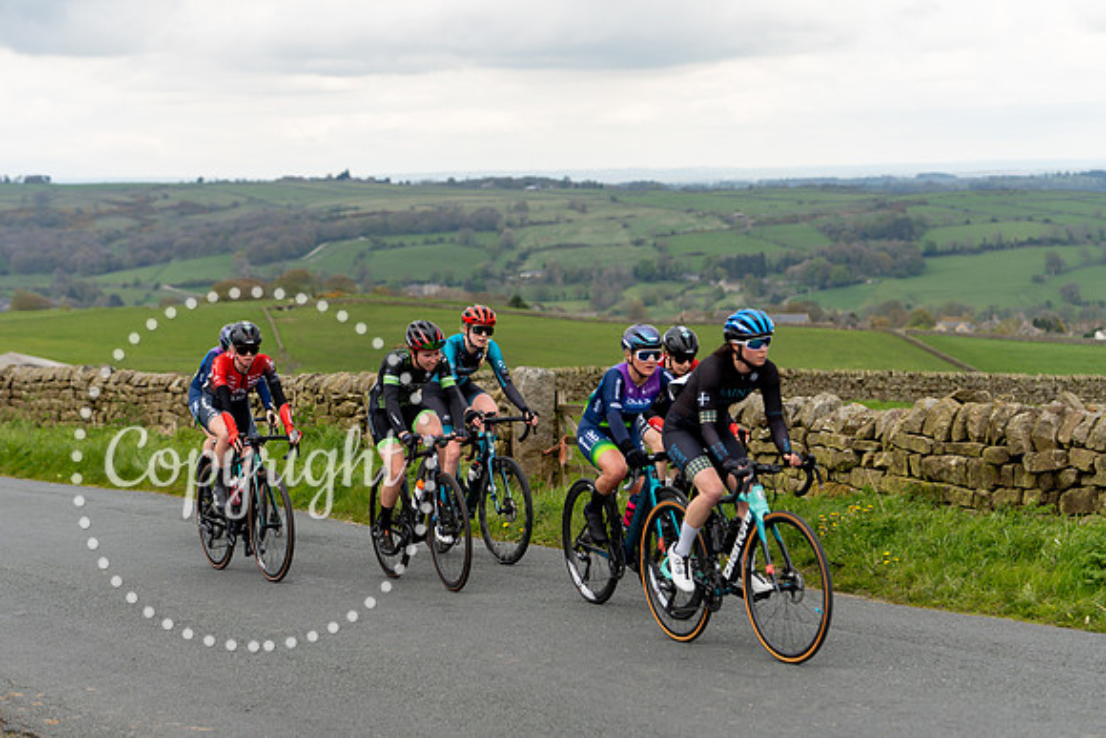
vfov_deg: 15.4
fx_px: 2735
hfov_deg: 22.9
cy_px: 369
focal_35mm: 89
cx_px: 553
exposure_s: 1/640
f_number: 3.5
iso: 200
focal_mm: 89
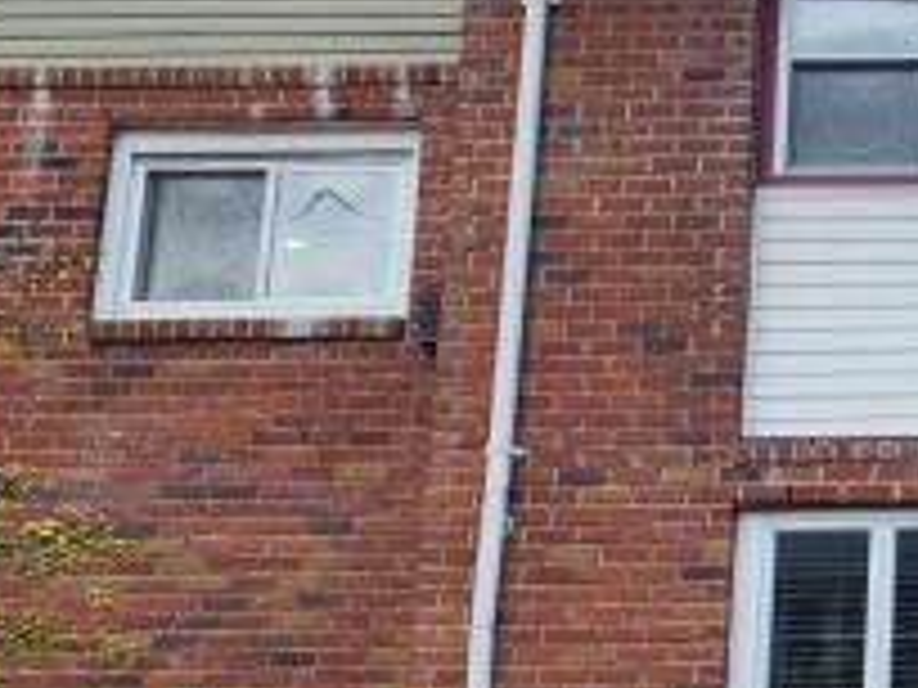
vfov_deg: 18.2
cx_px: 1336
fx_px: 2148
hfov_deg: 20.9
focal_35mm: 81
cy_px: 387
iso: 12
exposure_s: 1/775
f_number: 1.8
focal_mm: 6.4
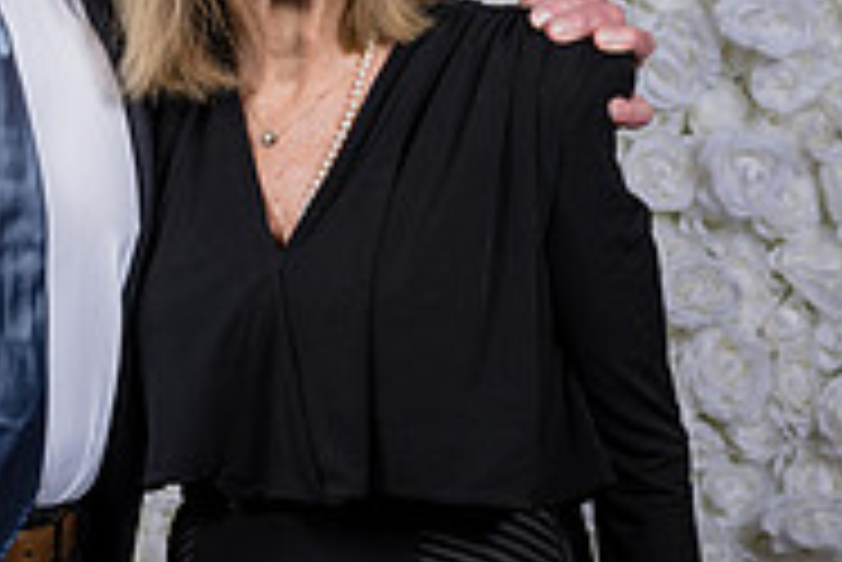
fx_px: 3979
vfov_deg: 8.1
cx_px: 30
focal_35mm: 170
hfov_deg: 12.0
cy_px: 163
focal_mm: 52
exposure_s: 1/200
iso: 400
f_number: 5.6
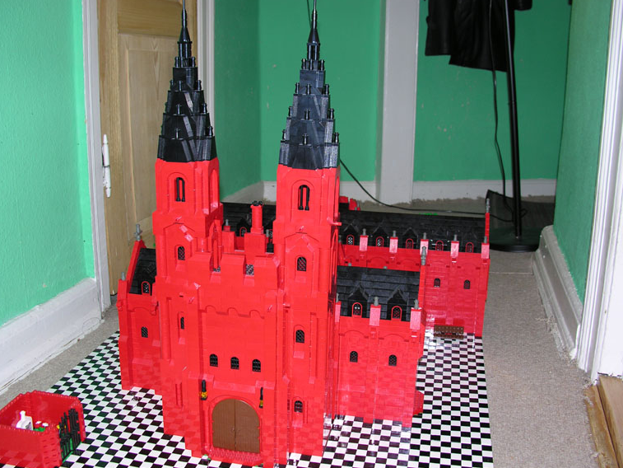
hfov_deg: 50.1
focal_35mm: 37
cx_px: 307
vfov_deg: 38.7
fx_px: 666
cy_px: 236
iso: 50
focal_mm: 8.9
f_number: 2.8
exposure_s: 1/60.1
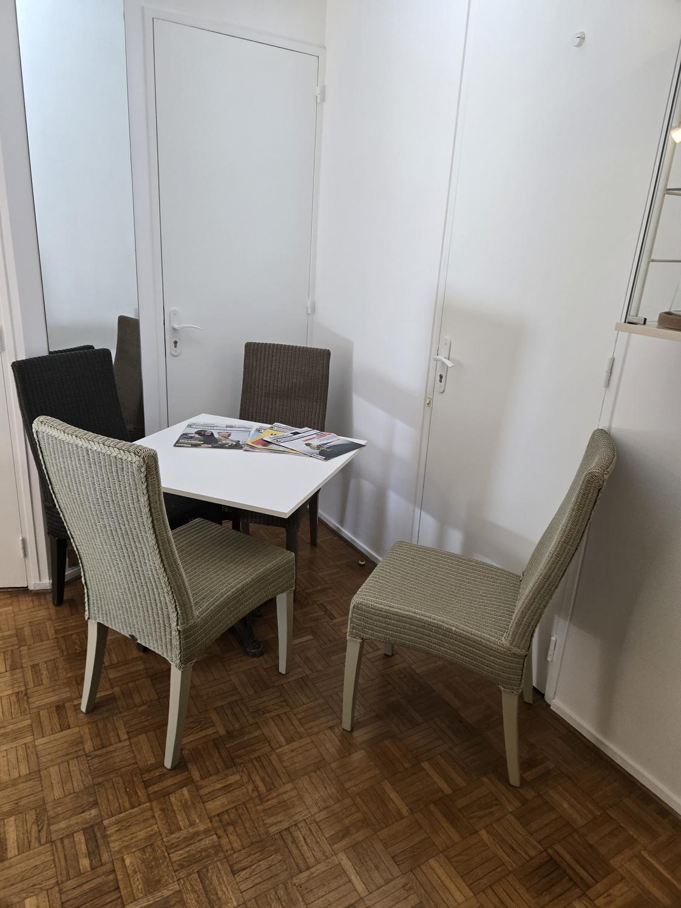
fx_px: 603
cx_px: 340
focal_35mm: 23
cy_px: 454
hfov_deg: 58.9
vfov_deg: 73.9
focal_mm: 5.4
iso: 100
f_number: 1.8
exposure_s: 1/100
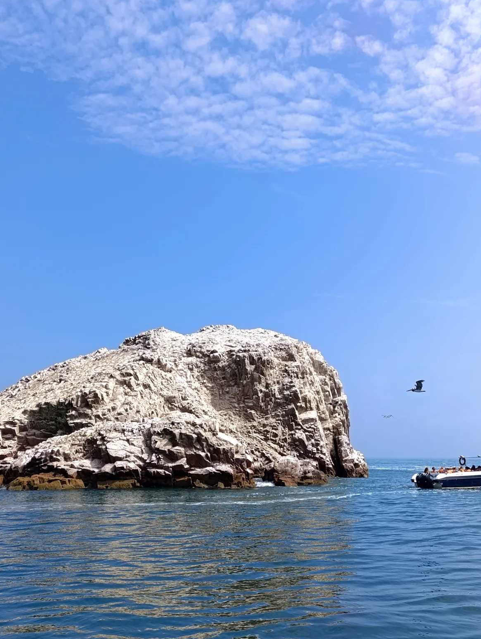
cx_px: 304
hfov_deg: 37.6
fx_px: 702
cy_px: 374
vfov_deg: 48.7
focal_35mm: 38
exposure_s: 1/965
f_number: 1.6
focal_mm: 6.14
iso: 50
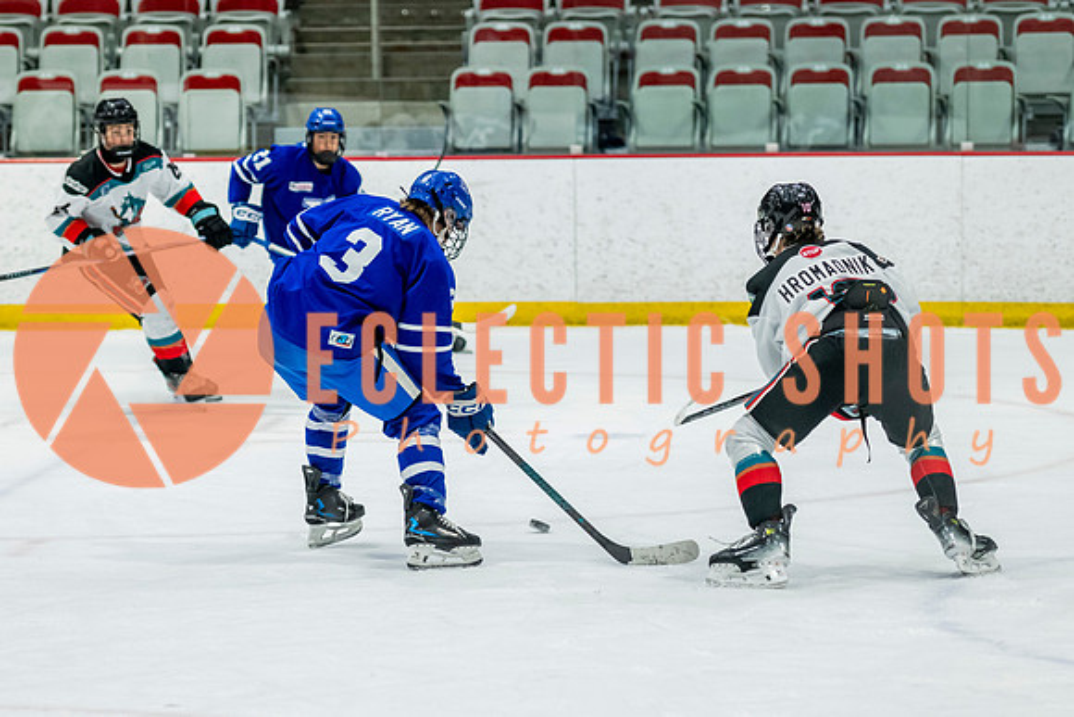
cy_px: 417
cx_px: 414
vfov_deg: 8.3
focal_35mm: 165
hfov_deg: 12.4
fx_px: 4924
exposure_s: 1/1000
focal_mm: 98
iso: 1600
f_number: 3.2
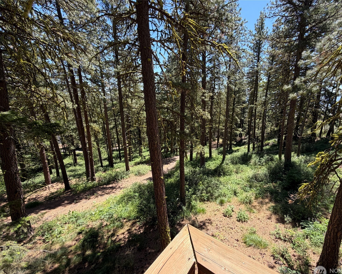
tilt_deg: -16.5
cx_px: 187
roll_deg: +0.9
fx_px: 152
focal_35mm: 15
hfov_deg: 96.5
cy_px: 141
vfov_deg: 84.0
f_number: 2.2
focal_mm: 2.22
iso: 64
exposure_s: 1/502
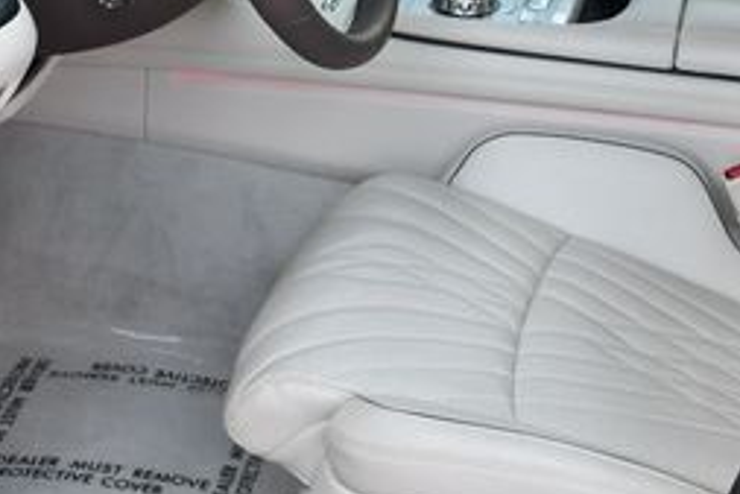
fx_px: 1872
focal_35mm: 91
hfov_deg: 22.3
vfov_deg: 15.0
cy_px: 108
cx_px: 509
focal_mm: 18
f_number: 5
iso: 400
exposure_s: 1/250
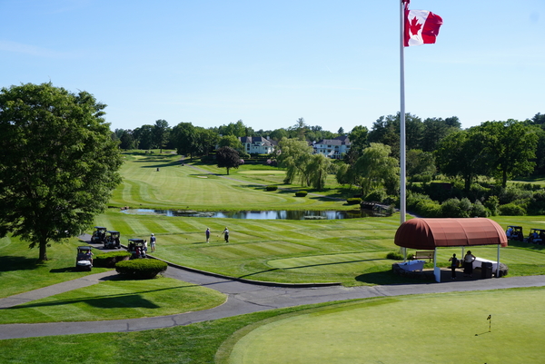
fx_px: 523
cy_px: 182
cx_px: 272
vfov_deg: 38.4
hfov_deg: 55.1
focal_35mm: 34
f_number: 10
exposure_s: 1/125
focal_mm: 23
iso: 100
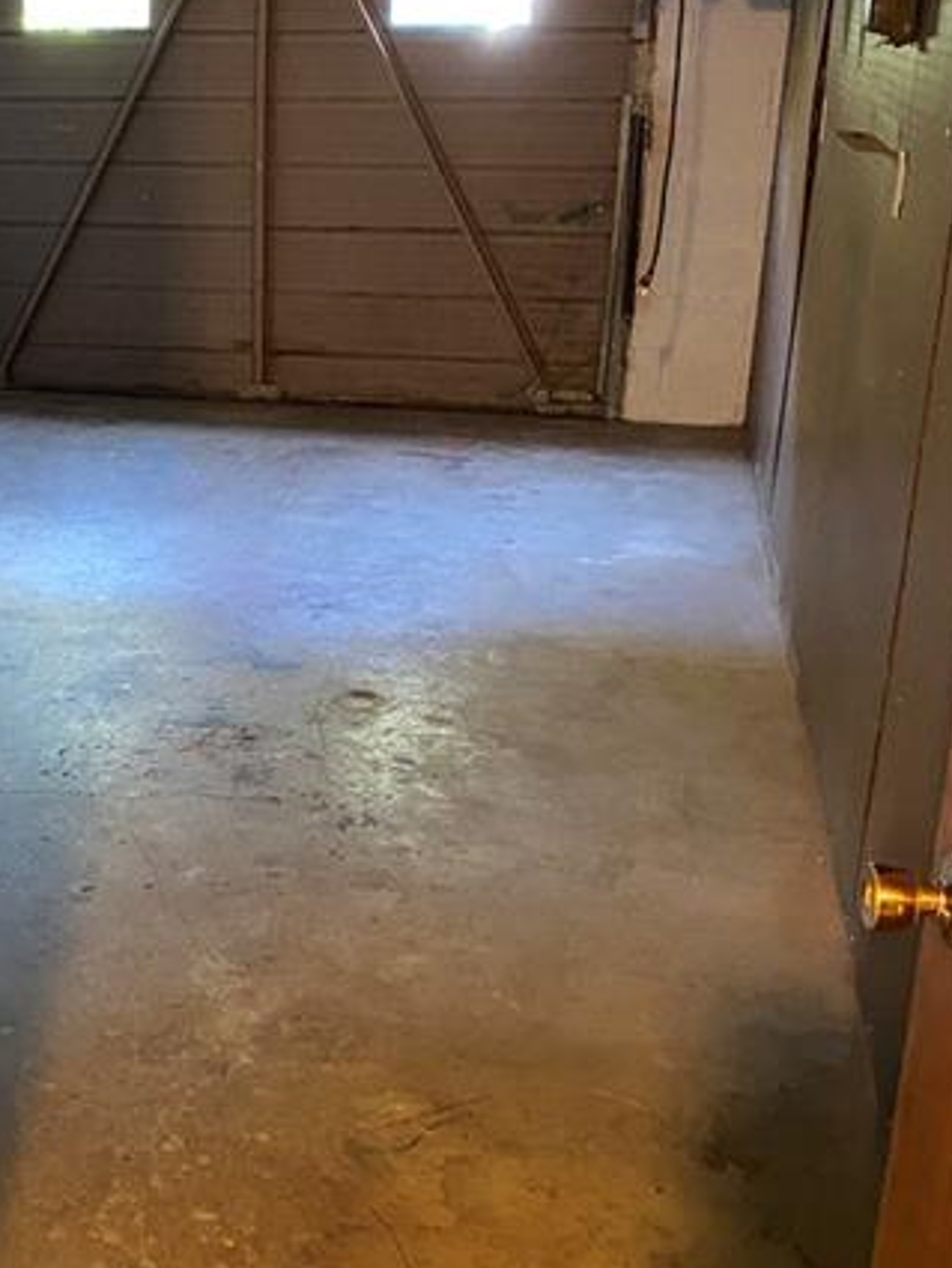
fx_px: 1723
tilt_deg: -18.9
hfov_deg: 29.7
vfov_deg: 40.4
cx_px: 110
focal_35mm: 47
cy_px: 630
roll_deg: +1.4
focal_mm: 4.25
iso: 500
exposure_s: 1/30
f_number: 1.8
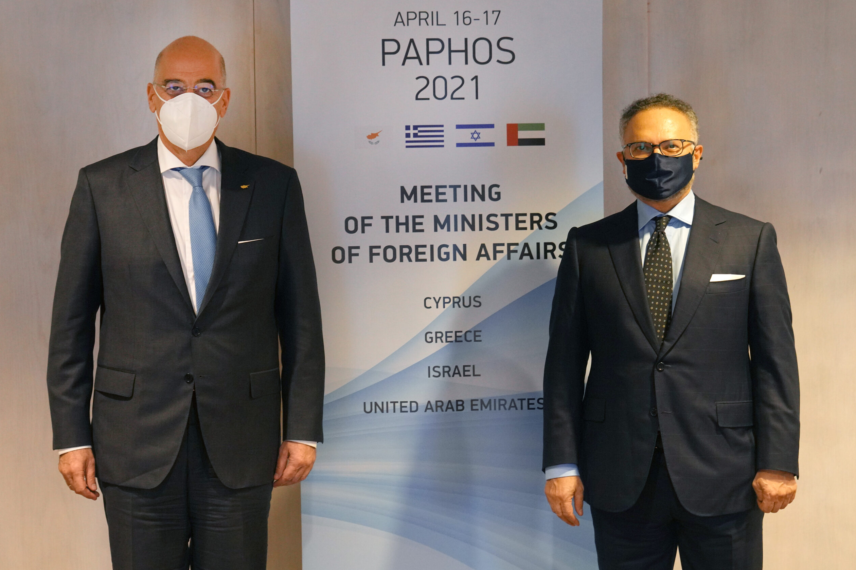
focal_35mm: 63
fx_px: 1498
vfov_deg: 21.6
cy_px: 285
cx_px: 428
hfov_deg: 31.9
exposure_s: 1/60
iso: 2500
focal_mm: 62
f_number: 3.2
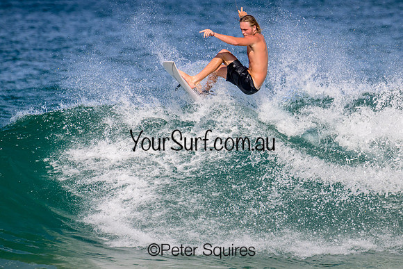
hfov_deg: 2.8
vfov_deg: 1.9
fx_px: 8260
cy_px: 154
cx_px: 240
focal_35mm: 738
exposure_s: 1/2000
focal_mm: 620
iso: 720
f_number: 11
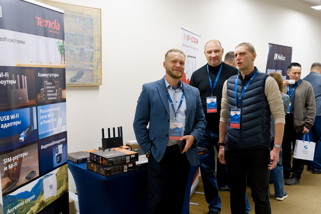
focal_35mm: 37
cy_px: 107
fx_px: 328
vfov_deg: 36.1
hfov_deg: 52.2
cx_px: 160
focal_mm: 35
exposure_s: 1/125
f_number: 4
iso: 1600
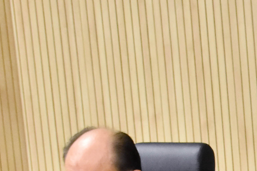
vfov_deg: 7.7
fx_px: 1242
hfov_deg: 11.1
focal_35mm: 174
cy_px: 269
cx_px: 455
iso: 2500
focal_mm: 30
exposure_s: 1/100
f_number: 5.6
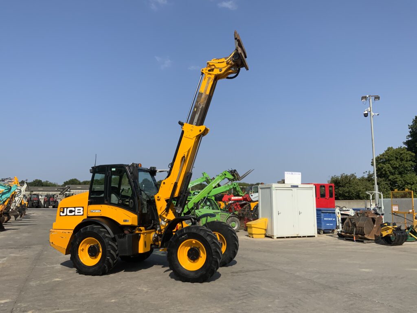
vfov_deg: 48.2
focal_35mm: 29
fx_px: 349
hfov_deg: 61.7
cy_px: 156
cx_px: 208
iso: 16
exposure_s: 1/2538
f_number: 1.8
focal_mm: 3
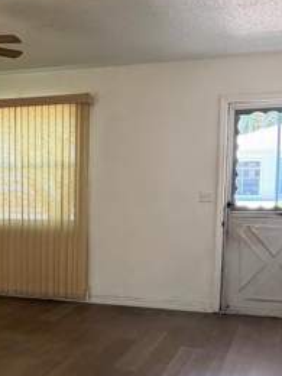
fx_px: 641
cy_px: 260
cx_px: 7
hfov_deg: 23.9
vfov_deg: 32.3
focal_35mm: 59
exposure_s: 1/120
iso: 320
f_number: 1.78
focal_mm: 6.76
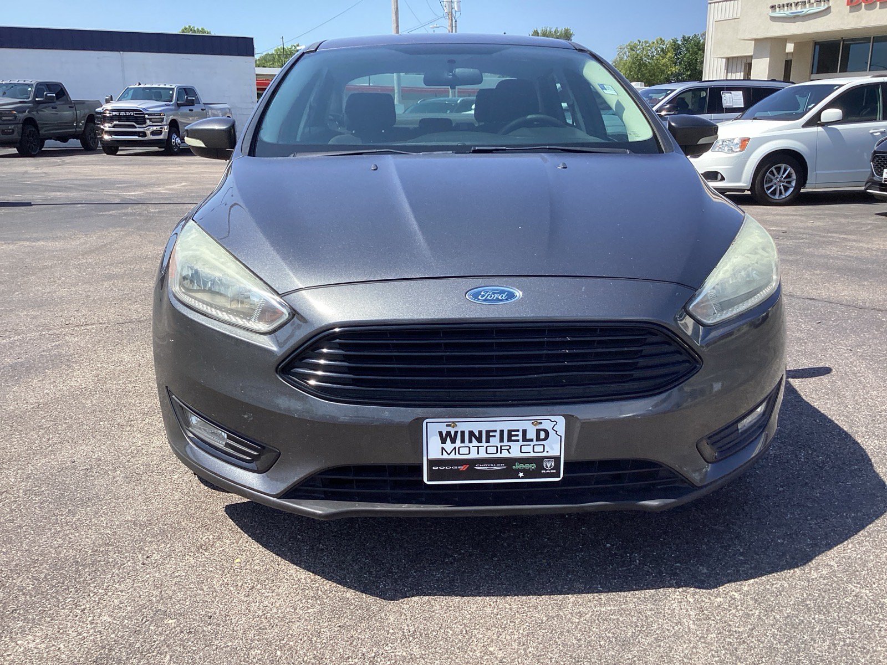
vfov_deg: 45.4
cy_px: 332
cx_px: 444
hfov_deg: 58.4
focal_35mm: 31
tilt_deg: -14.0
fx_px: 794
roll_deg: -1.3
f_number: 2.4
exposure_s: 1/1116
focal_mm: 3.3
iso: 25
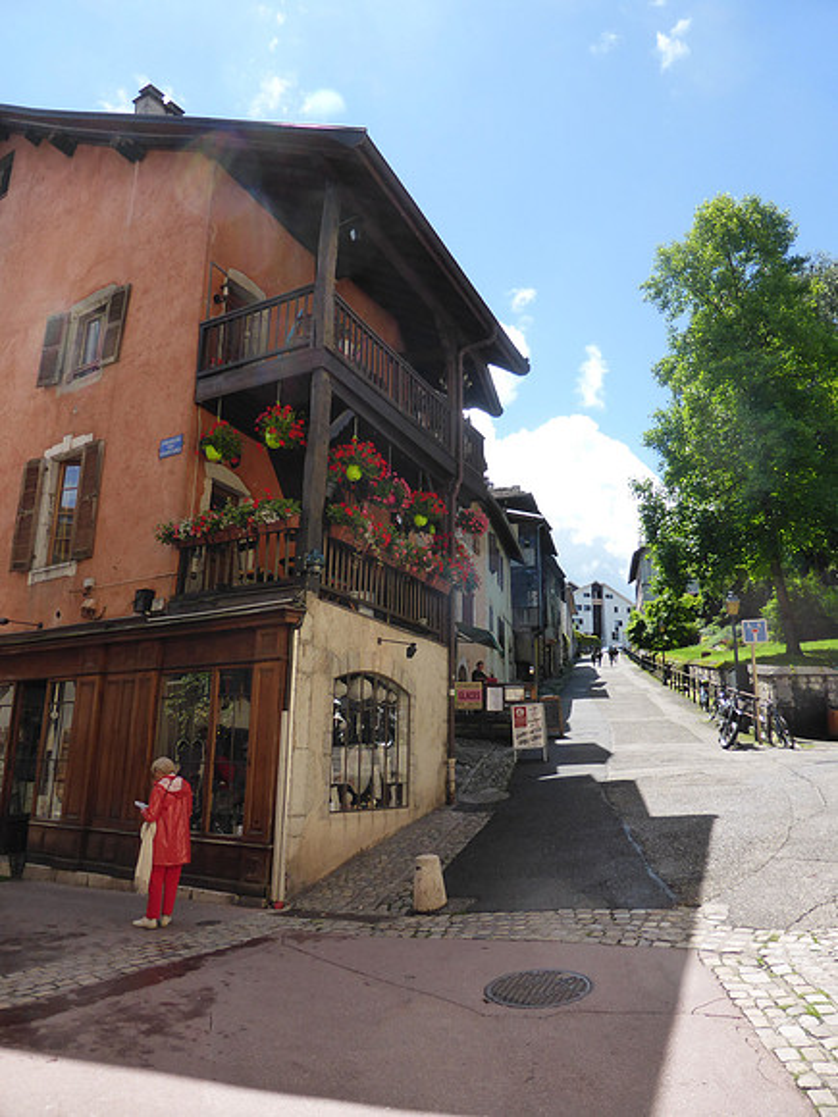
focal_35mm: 25
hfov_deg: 54.9
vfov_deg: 69.4
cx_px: 419
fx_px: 807
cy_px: 558
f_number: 3.3
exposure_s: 1/800
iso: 160
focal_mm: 4.3
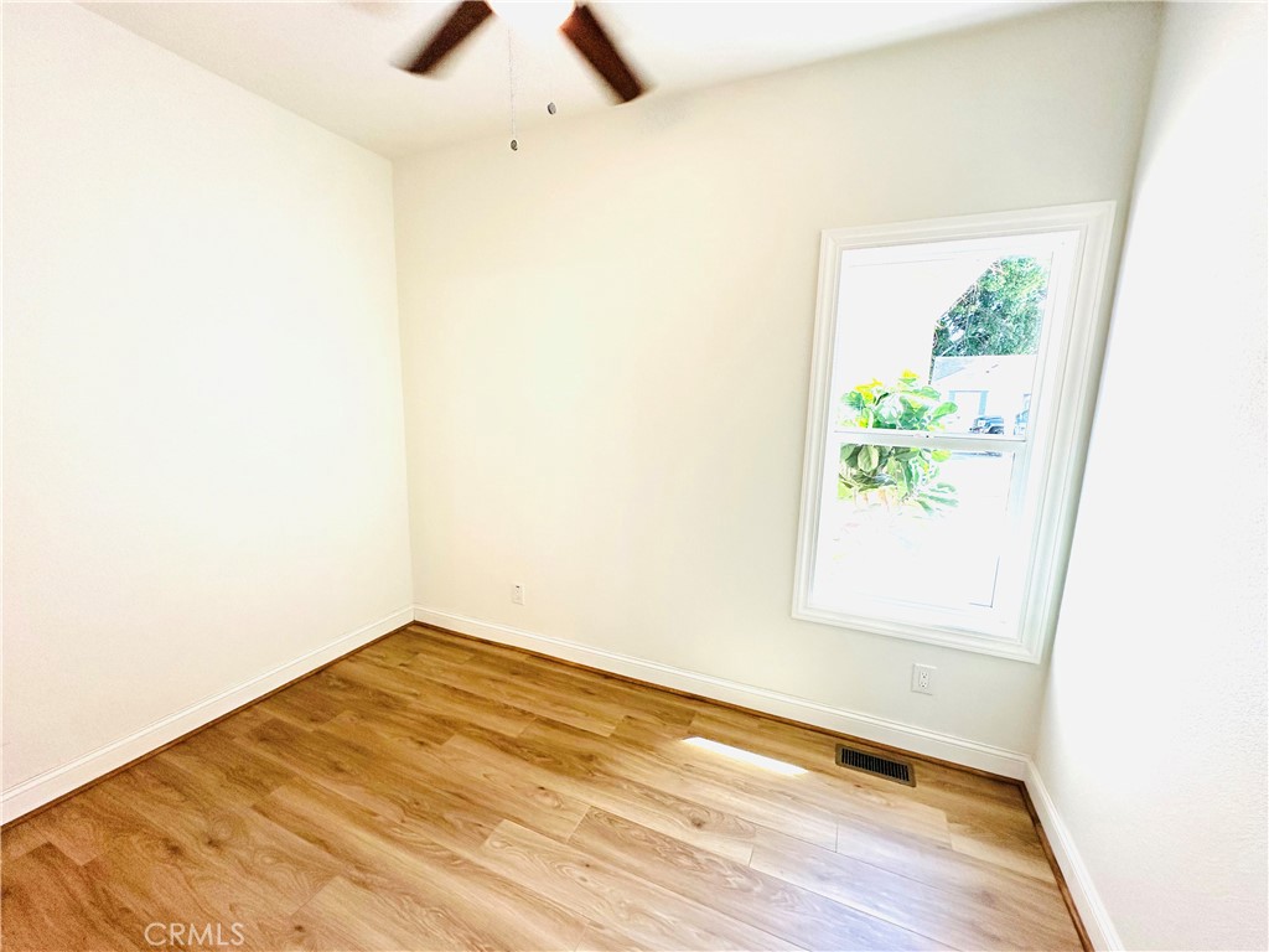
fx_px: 513
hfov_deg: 102.1
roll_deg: -1.4
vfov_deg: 85.7
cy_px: 476
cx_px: 634
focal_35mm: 14
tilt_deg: -8.7
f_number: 2.2
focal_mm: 2.22
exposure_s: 1/120
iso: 160
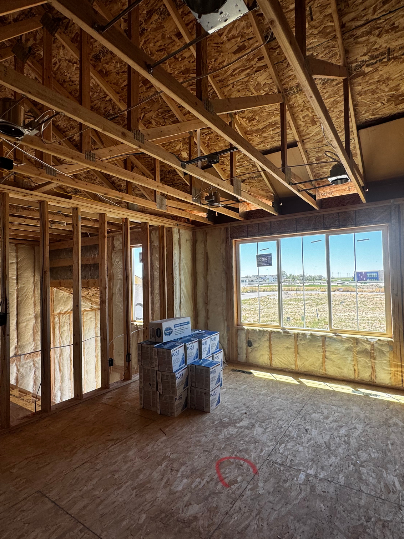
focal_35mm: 19
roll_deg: +0.7
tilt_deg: +1.5
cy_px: 271
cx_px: 195
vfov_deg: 84.7
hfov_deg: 68.7
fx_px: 296
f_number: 2.2
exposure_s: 1/210
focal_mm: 2.22
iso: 40
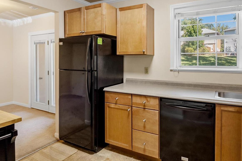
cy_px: 62
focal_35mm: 22
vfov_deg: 56.6
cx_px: 140
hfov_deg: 78.1
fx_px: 148
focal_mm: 8
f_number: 6.3
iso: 400
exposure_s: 1/20
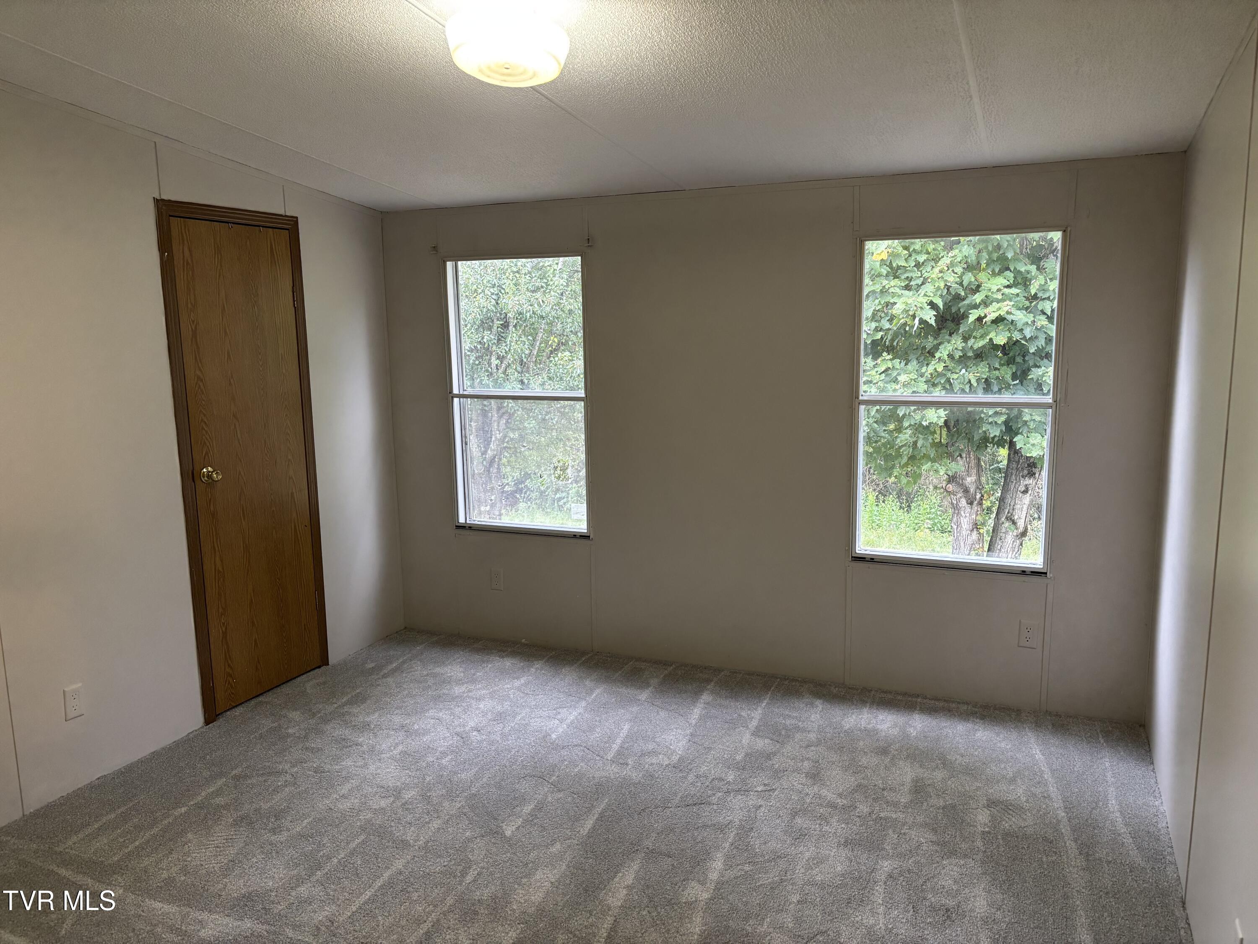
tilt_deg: -9.1
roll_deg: +0.9
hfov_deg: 67.3
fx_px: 945
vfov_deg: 53.1
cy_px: 472
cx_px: 629
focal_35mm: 26
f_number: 1.6
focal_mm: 5.96
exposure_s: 1/60
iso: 200
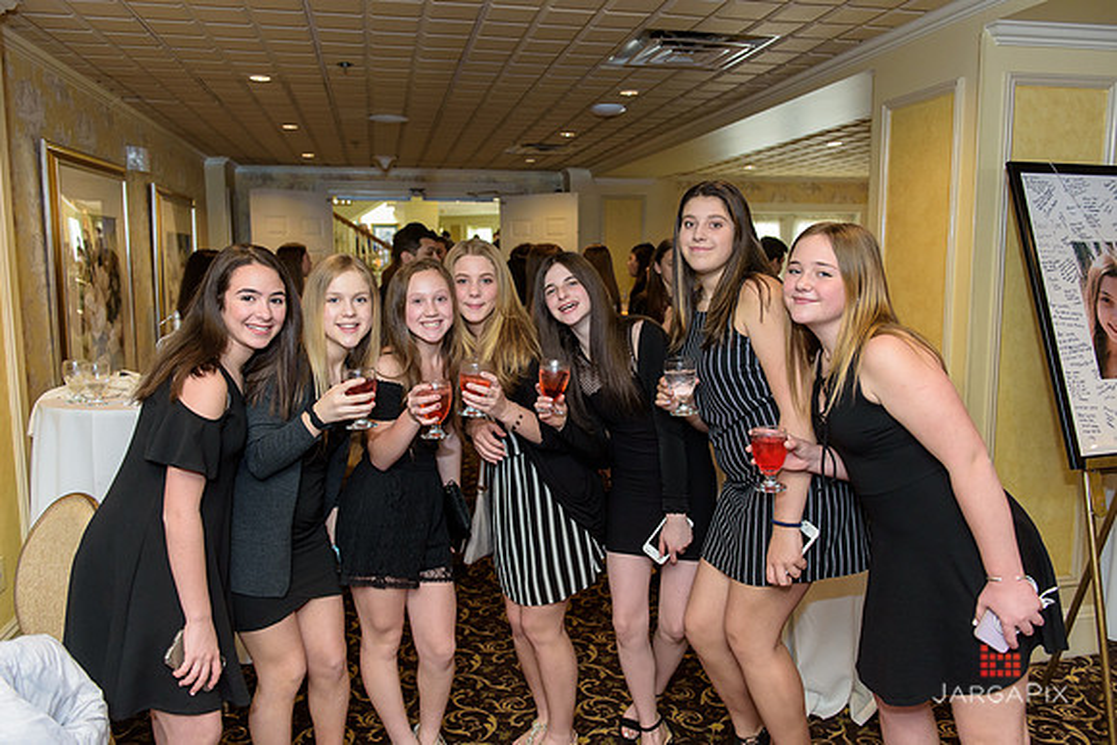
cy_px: 372
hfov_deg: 67.4
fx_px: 838
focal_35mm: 27
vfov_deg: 48.0
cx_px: 558
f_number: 3.2
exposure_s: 1/125
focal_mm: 27
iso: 1600
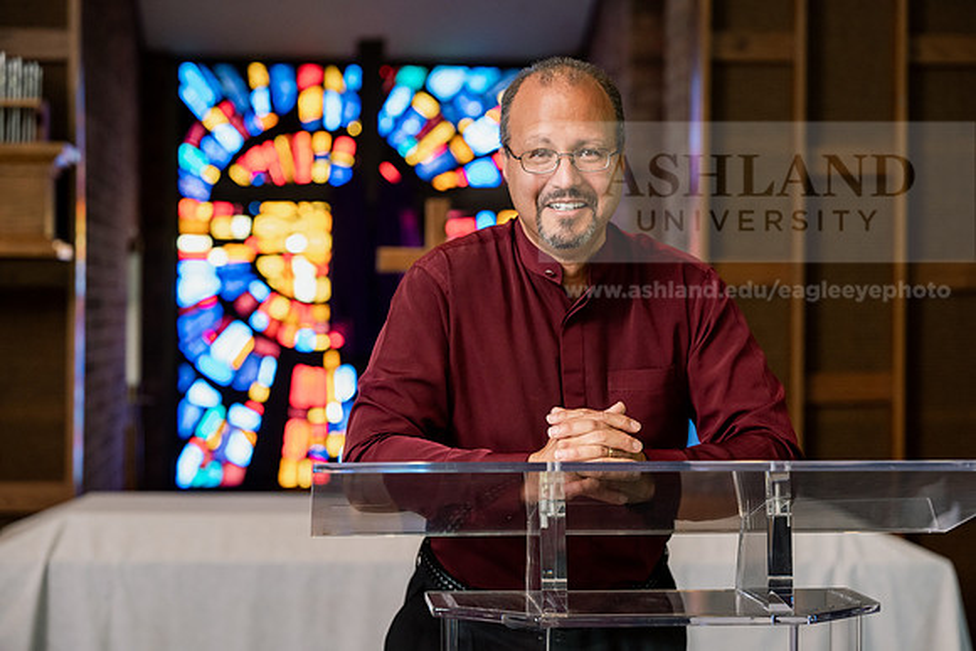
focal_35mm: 86
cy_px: 326
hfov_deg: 23.6
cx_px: 488
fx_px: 2332
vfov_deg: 15.9
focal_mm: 86
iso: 2000
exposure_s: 1/200
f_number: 3.2
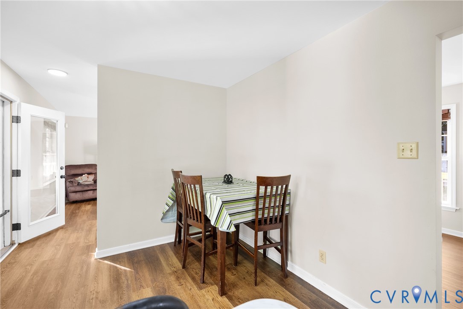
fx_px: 206
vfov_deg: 73.8
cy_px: 154
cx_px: 232
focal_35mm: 16
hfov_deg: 96.7
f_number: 4
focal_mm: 16
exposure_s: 1/30
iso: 1250
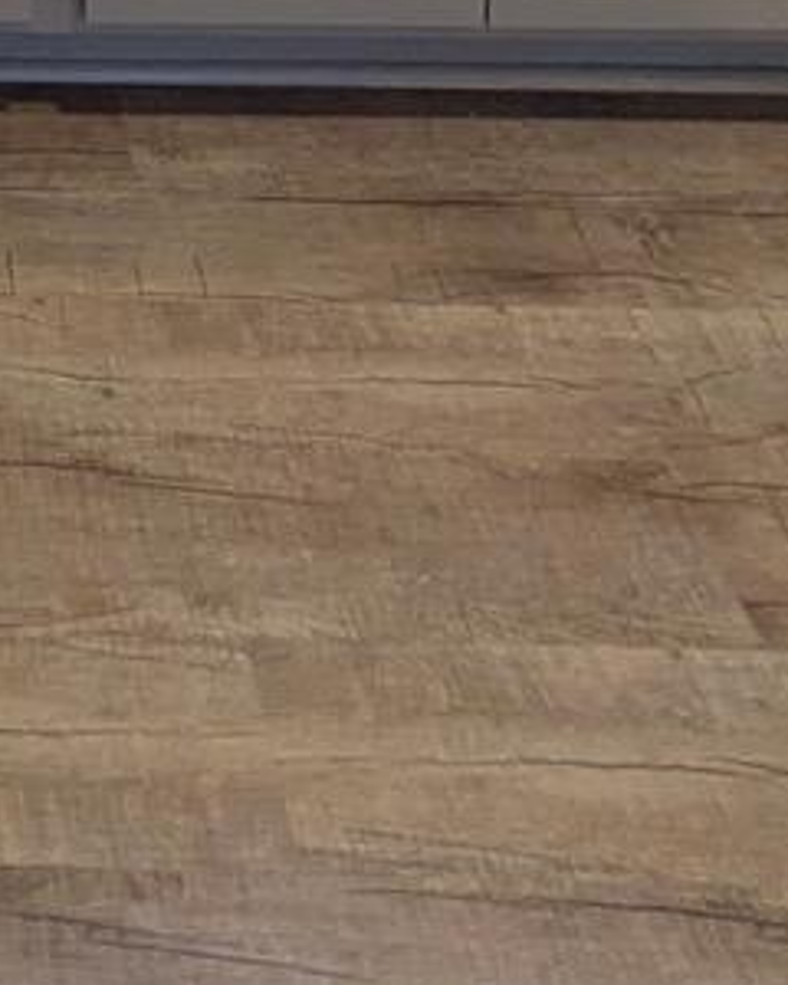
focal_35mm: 70
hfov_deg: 19.7
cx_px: -292
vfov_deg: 19.3
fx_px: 2041
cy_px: -860
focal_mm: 1.85
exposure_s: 1/120
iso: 127
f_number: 2.2
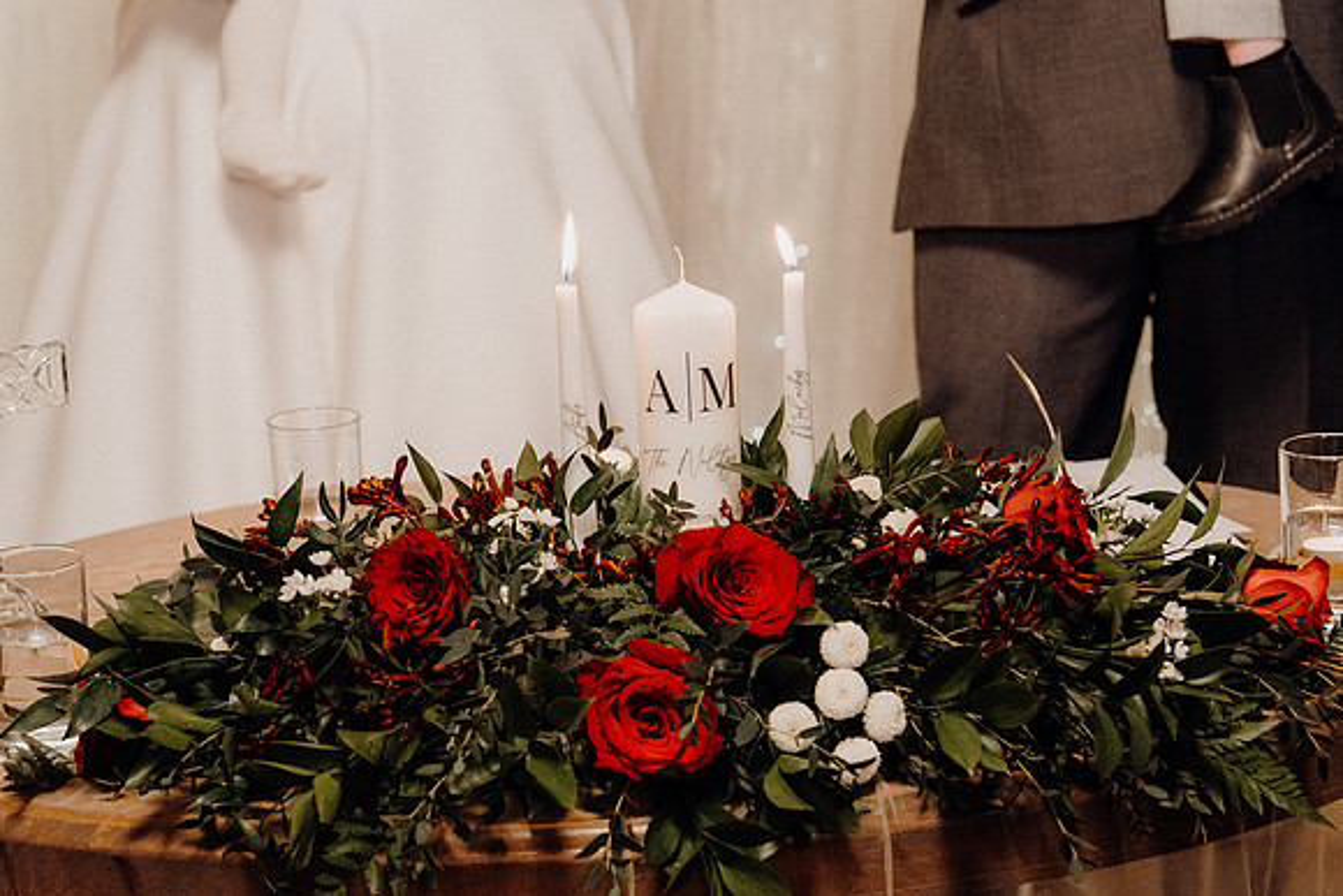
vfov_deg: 13.0
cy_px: 448
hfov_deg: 19.5
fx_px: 3918
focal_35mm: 105
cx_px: 672
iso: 4000
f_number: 3.5
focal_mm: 70
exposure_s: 1/160
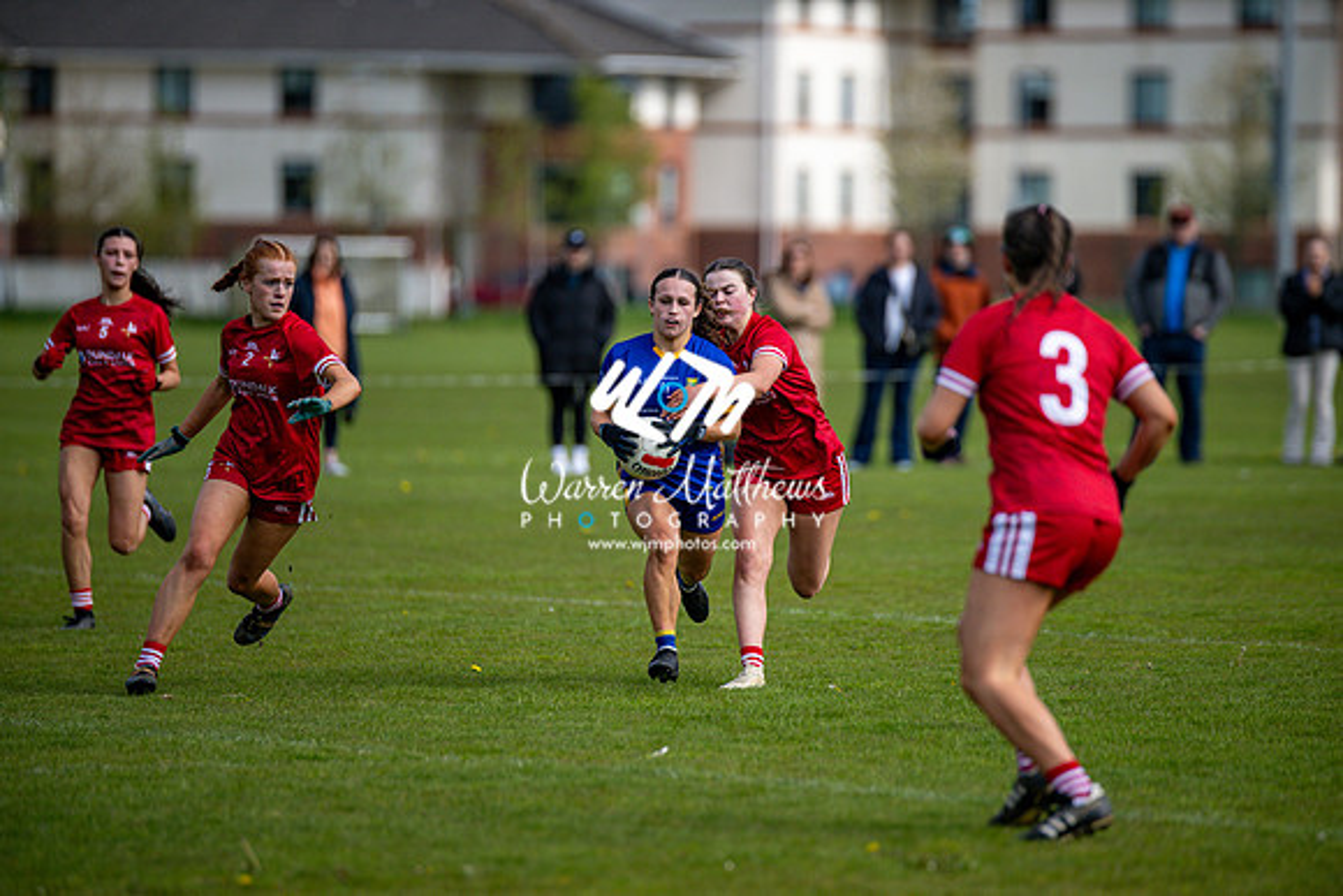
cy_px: 448
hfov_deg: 6.9
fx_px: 11194
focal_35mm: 300
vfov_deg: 4.6
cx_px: 672
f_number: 2.8
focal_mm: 300
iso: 250
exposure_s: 1/6400
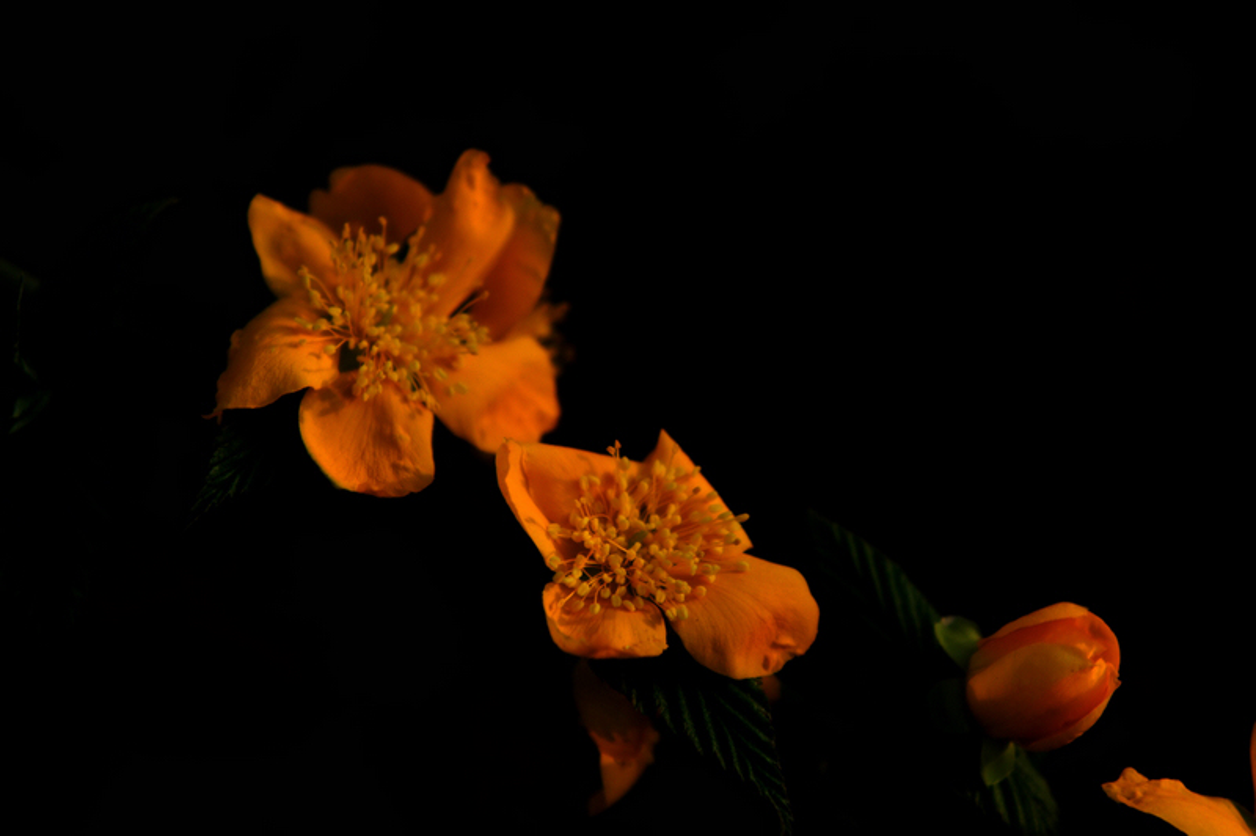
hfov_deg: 24.6
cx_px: 628
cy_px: 418
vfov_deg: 16.5
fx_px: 2876
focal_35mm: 82
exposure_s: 1/250
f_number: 5.6
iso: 200
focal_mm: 55
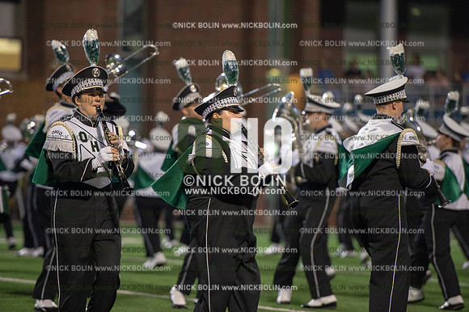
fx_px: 2604
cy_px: 156
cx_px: 234
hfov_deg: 10.3
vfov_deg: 6.9
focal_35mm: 200
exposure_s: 1/320
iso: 4000
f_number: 2.8
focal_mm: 200
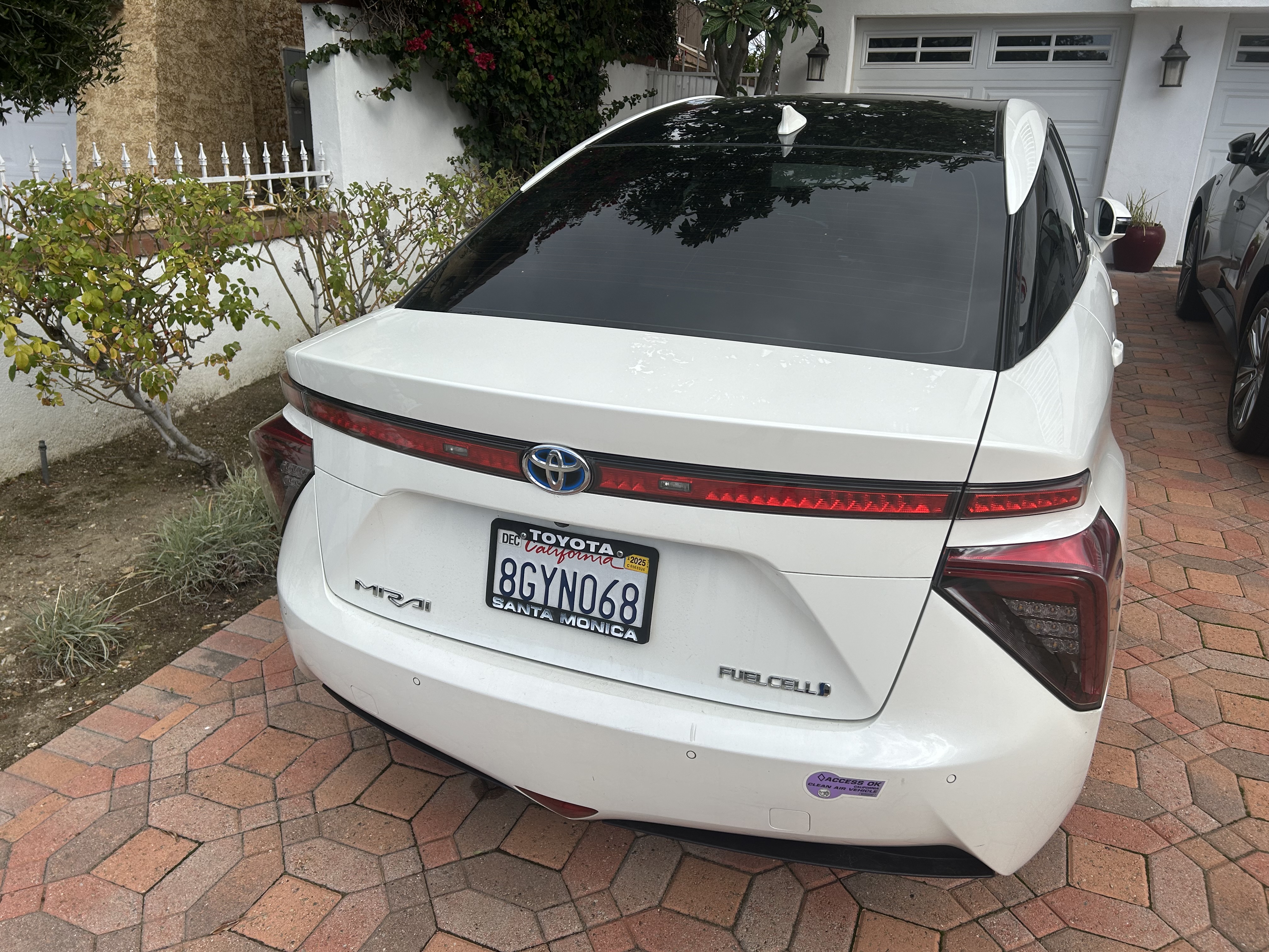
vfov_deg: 53.1
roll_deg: -1.9
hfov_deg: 67.3
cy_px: 476
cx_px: 634
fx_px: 953
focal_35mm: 26
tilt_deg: -19.3
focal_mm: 5.7
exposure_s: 1/3571
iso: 50
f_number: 1.5
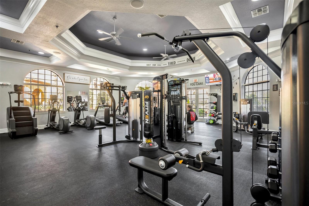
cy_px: 103
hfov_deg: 93.3
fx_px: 146
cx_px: 154
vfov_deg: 70.4
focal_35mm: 17
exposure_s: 1/125
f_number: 2.8
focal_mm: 17
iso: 560
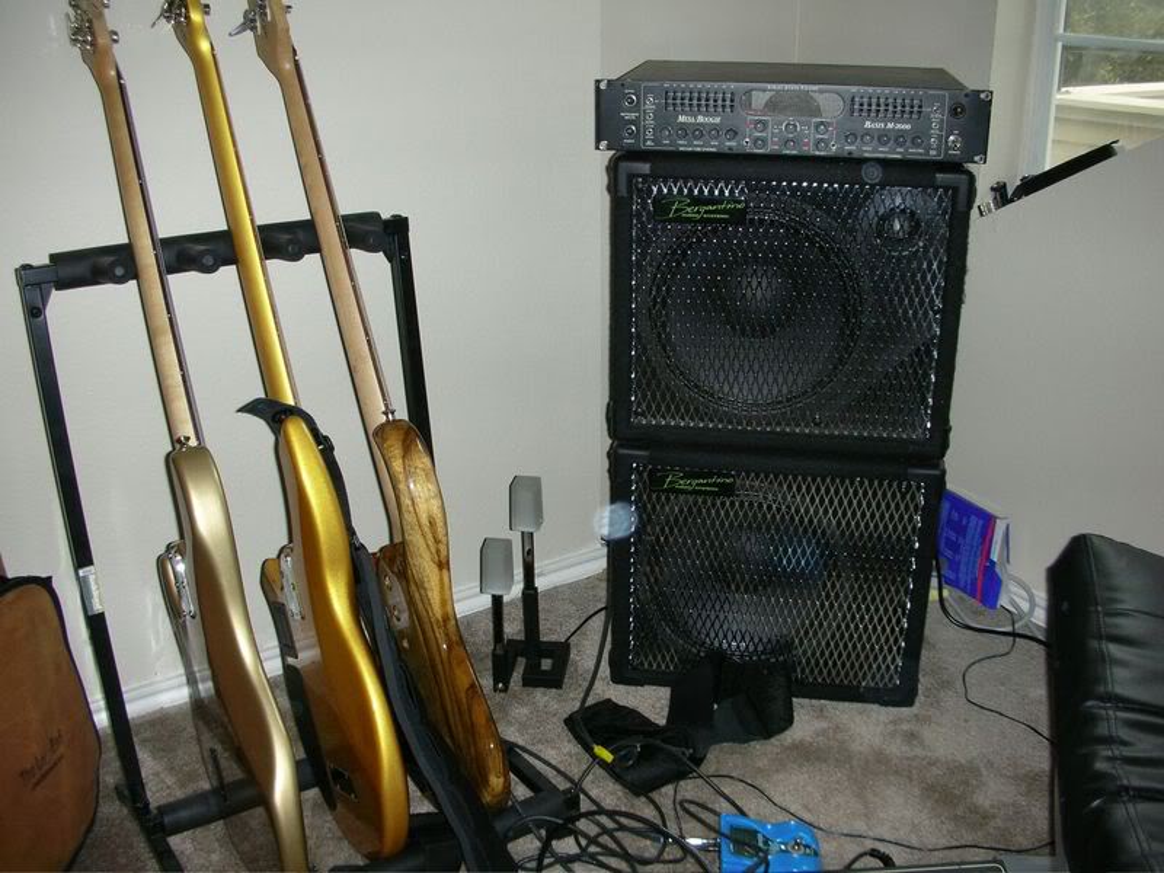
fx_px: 1177
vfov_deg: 40.7
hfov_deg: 52.6
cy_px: 436
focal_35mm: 35
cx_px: 582
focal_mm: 5.8
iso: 56
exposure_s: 1/60.1
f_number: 3
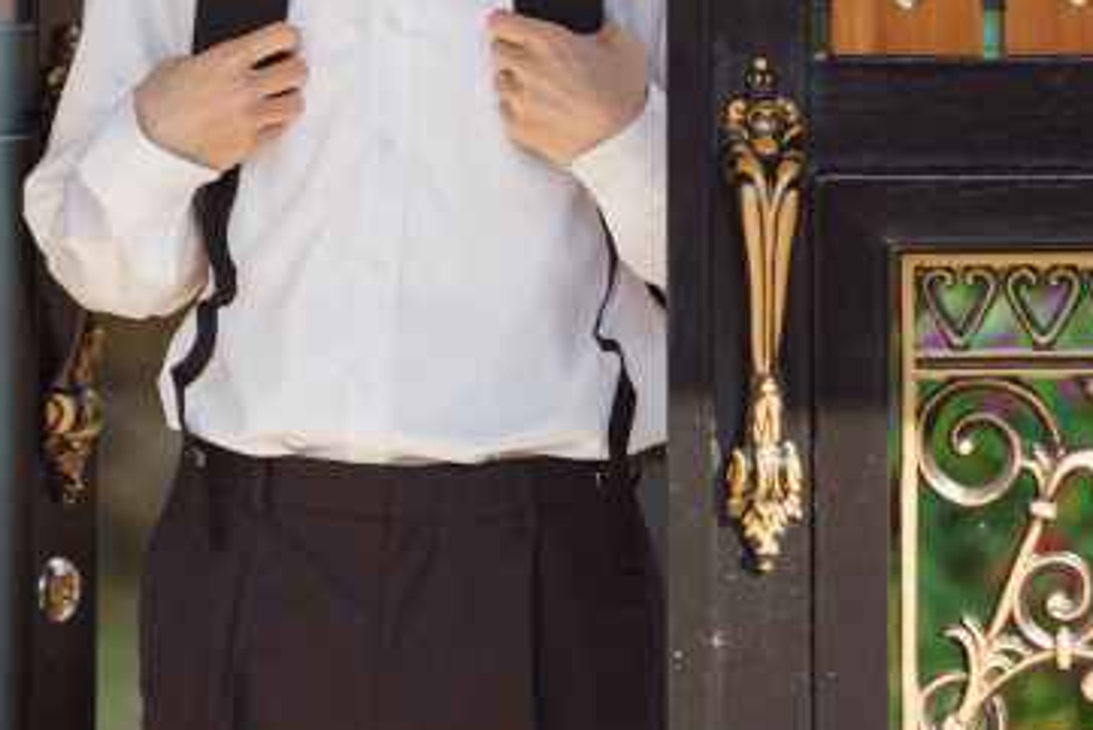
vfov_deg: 2.8
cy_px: -164
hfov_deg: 4.3
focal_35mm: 483
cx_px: 554
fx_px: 14670
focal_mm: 194
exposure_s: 1/500
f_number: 3.5
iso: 125
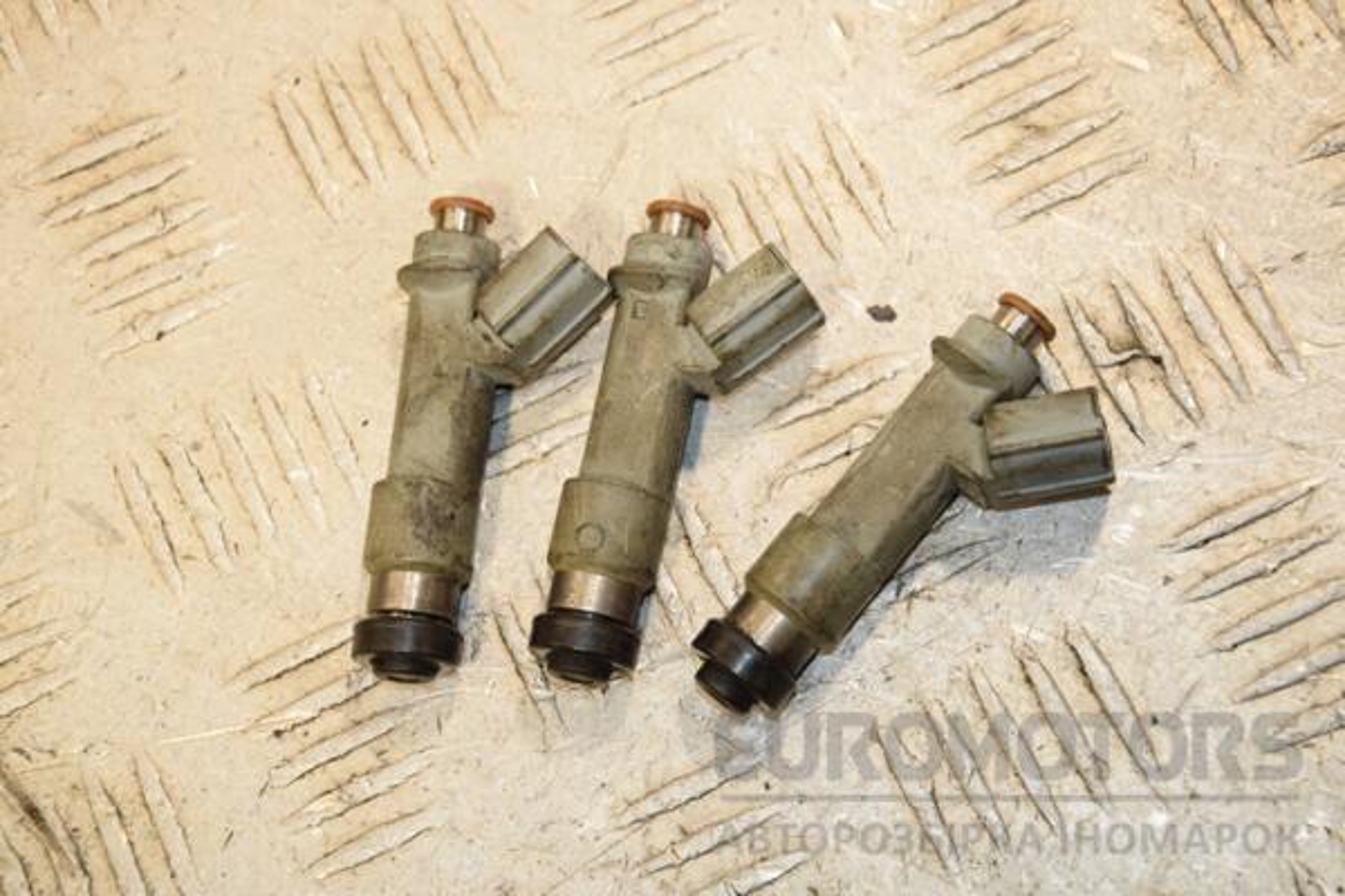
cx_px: 672
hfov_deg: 23.4
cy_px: 448
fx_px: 3250
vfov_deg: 15.7
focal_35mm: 87
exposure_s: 1/200
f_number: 7.1
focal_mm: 58
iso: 800
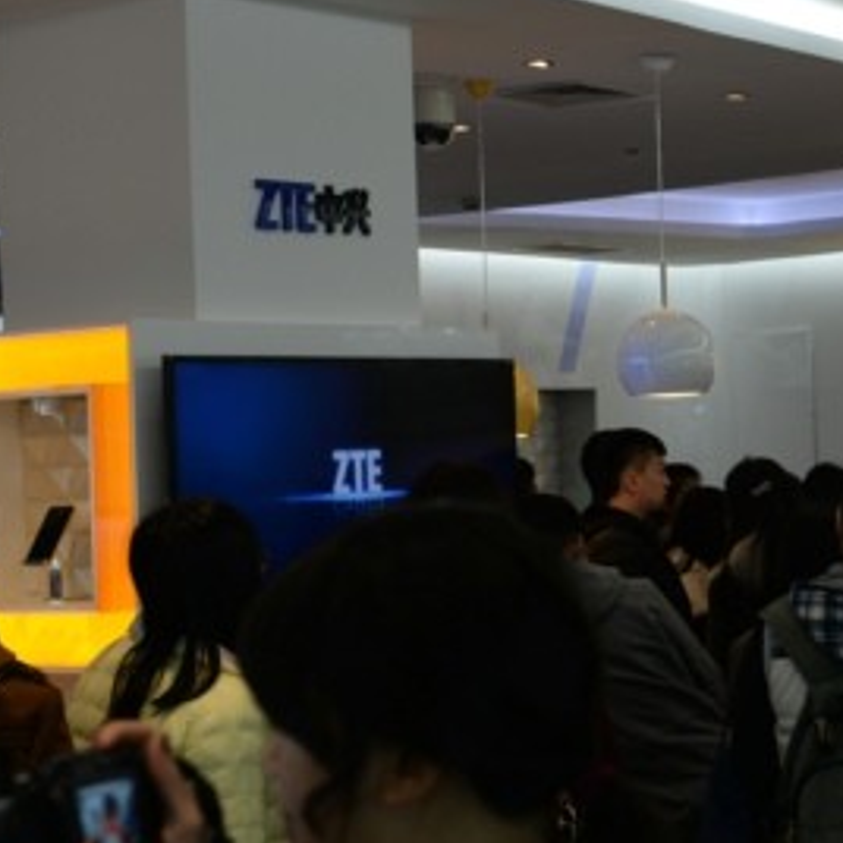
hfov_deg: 18.7
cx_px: 934
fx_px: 2452
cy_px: 384
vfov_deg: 19.5
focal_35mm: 89
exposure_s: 1/80
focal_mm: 36
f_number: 4.5
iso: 250
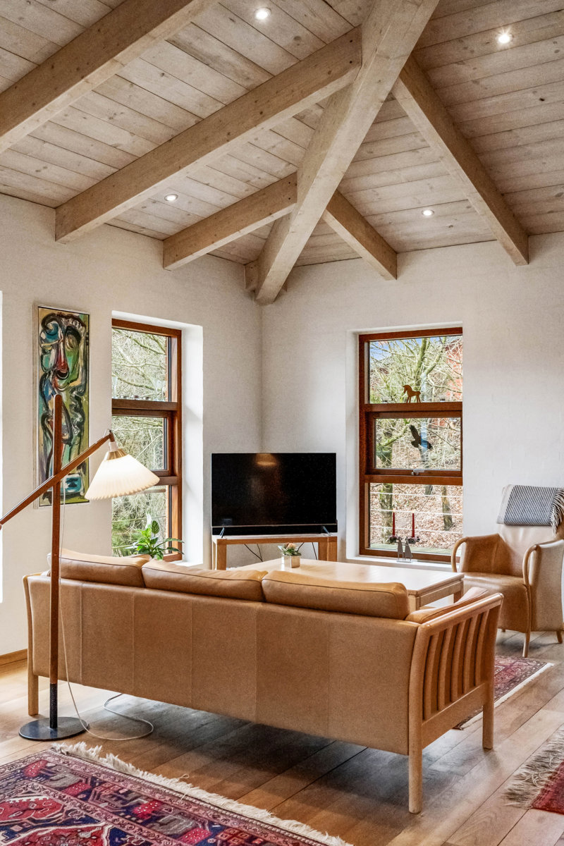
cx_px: 282
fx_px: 822
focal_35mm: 35
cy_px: 423
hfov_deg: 37.9
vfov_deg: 54.4
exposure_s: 1/320
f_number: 8
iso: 8000
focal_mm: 35
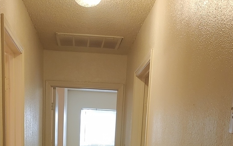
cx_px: 94
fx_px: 368
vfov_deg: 19.2
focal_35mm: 58
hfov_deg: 35.0
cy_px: 228
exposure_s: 1/40
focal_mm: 4.36
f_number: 1.8
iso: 100
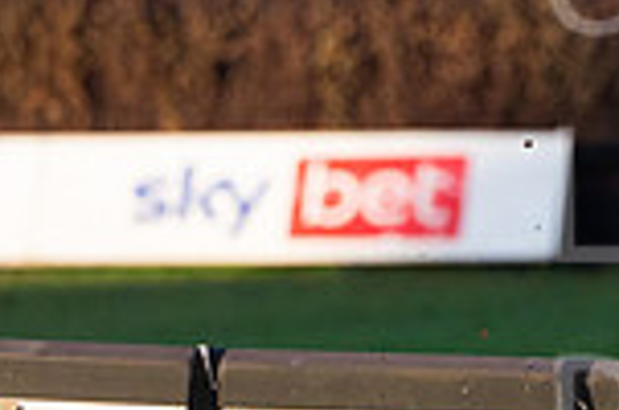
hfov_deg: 2.1
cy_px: 100
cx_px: 1102
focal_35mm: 991
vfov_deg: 1.4
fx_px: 17004
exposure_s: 1/4000
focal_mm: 200
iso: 800
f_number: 3.5
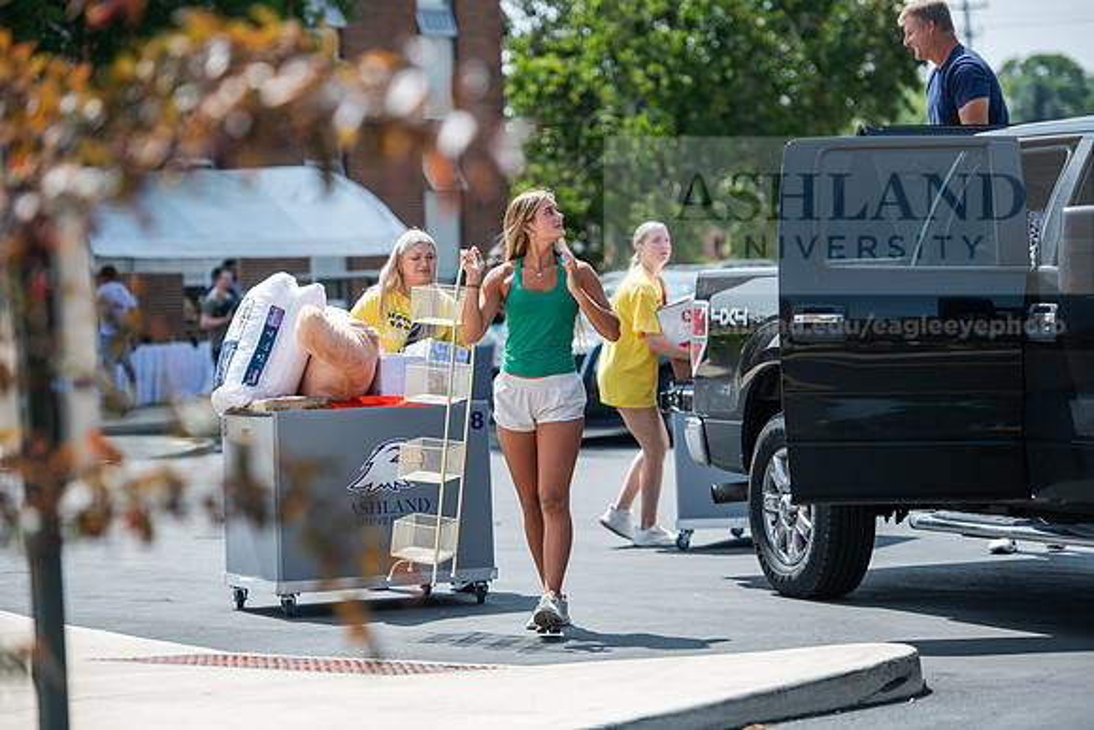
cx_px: 547
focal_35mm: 125
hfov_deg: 16.4
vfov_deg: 11.0
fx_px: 3799
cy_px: 365
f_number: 3.2
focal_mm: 125
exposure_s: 1/500
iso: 80
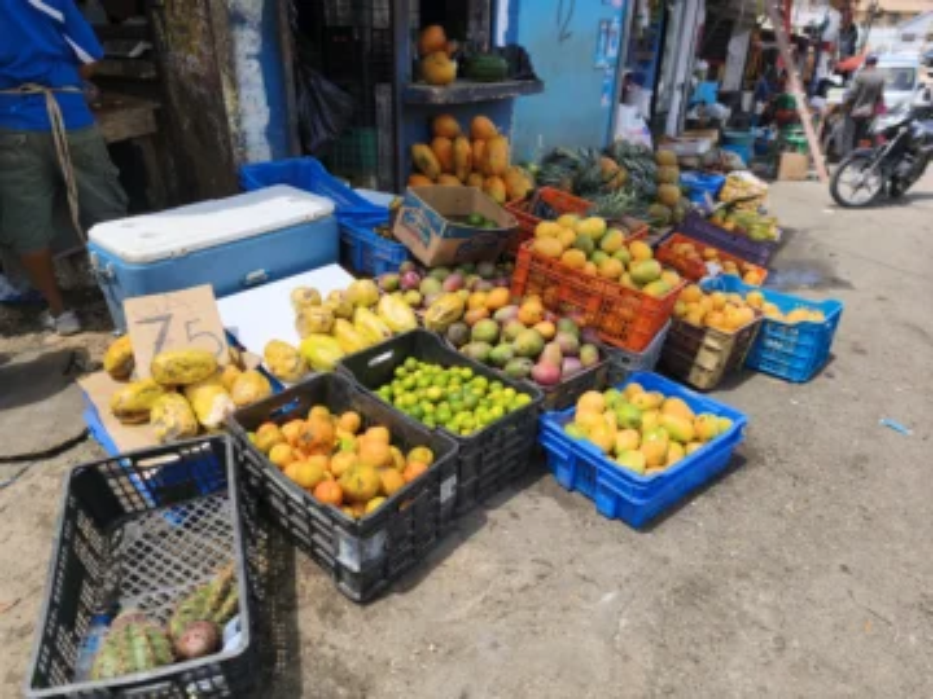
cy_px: 350
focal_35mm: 23
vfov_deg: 58.9
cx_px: 466
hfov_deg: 73.9
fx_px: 620
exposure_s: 1/2038
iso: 50
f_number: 1.7
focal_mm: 5.35
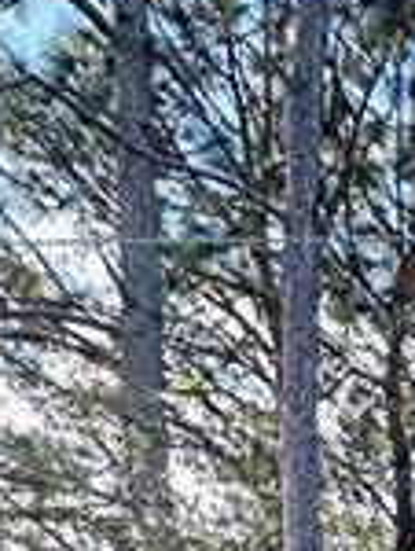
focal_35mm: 112
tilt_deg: +5.8
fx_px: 1785
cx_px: 1285
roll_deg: +0.3
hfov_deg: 9.8
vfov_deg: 13.5
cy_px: 1267
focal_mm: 2.22
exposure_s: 1/243
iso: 40
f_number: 2.2
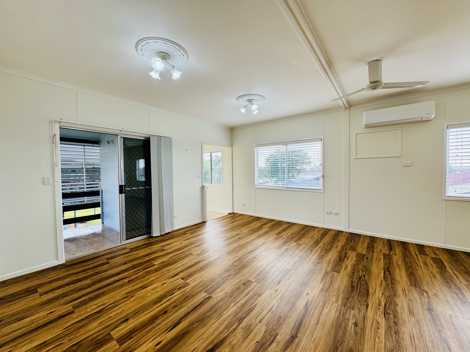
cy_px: 176
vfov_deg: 85.7
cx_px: 235
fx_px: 190
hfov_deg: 102.1
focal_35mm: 14
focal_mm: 2.22
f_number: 2.2
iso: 40
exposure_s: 1/170
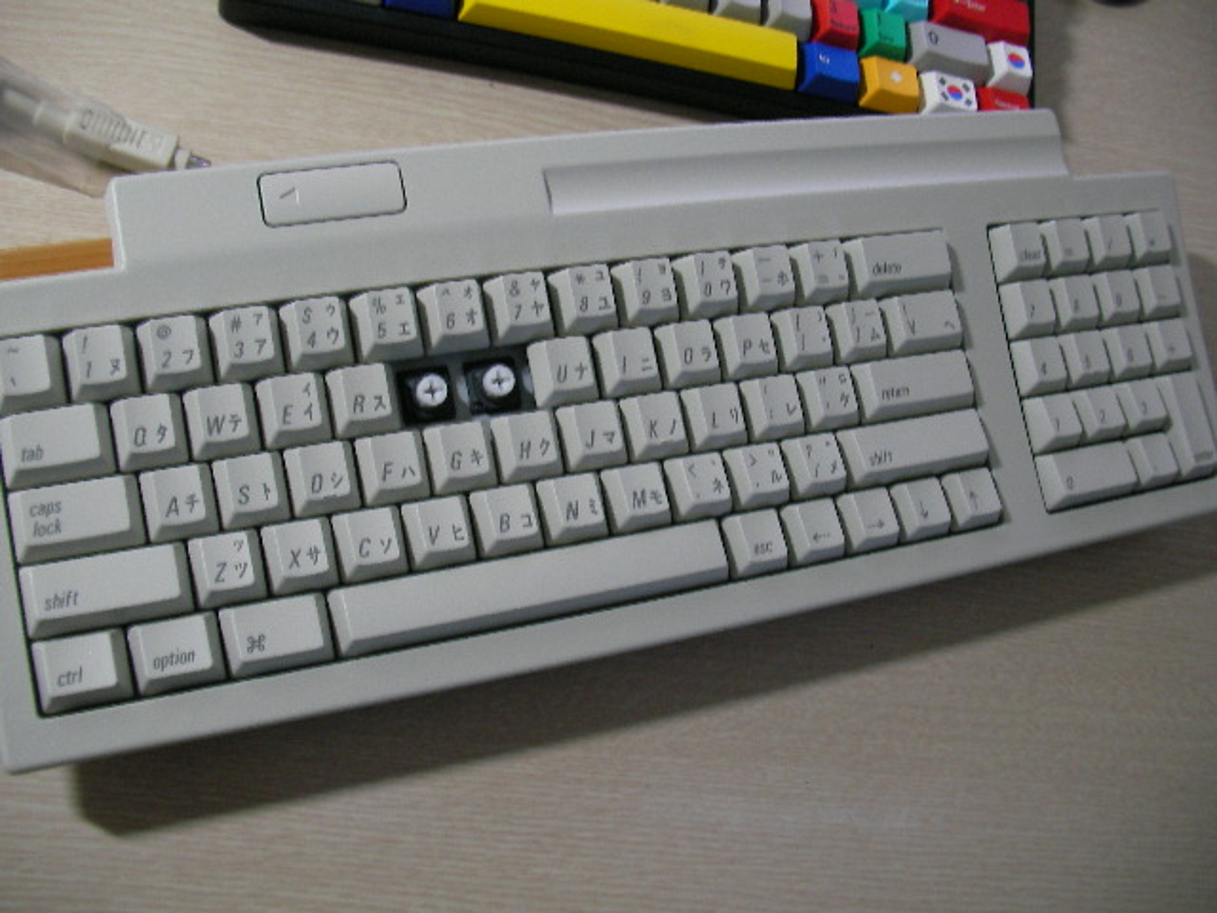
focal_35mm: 41
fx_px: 1441
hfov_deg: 45.8
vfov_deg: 35.1
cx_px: 608
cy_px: 456
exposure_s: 1/4.5
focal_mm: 6.3
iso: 100
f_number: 3.5
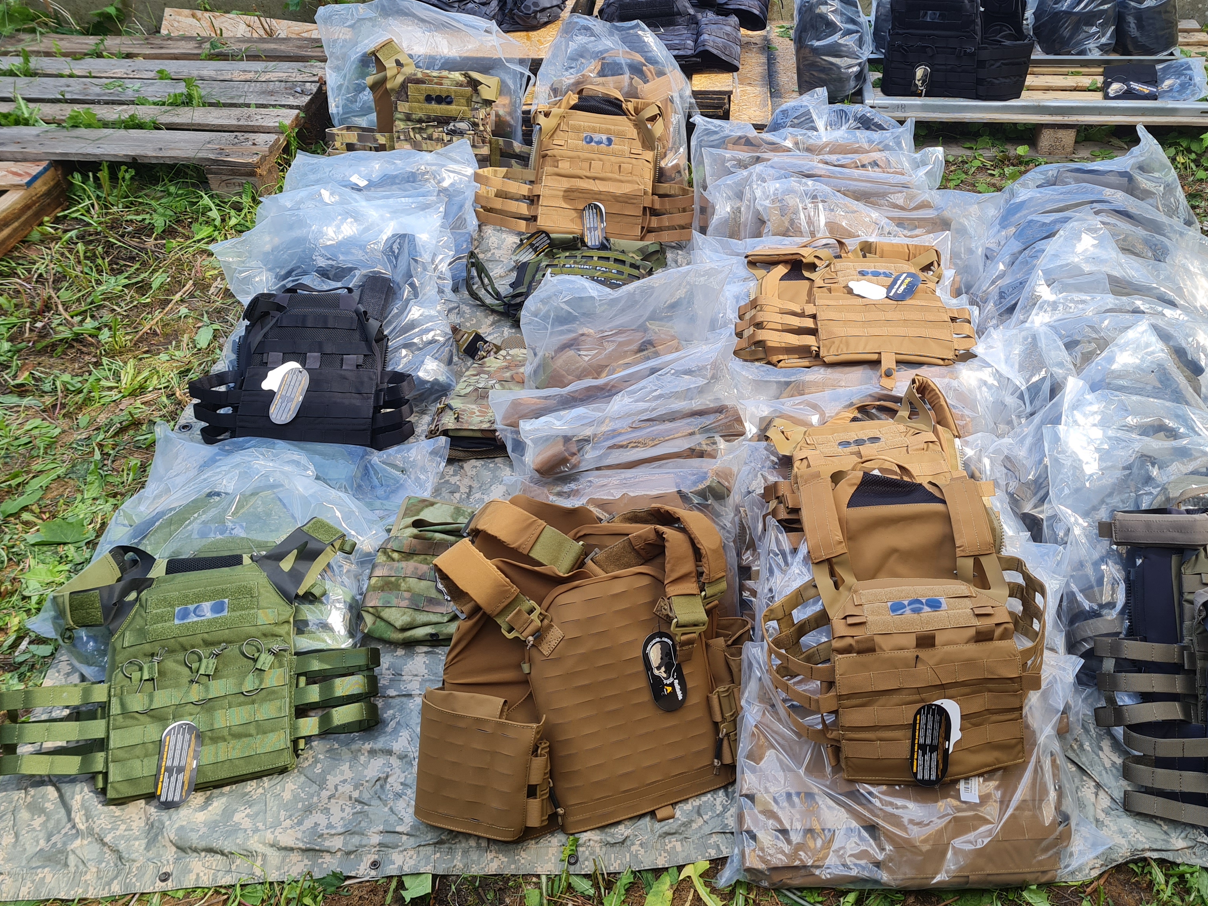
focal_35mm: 34
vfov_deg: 41.6
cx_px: 759
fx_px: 1186
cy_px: 365
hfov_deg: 53.3
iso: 50
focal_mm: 5.4
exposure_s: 1/441
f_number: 1.8
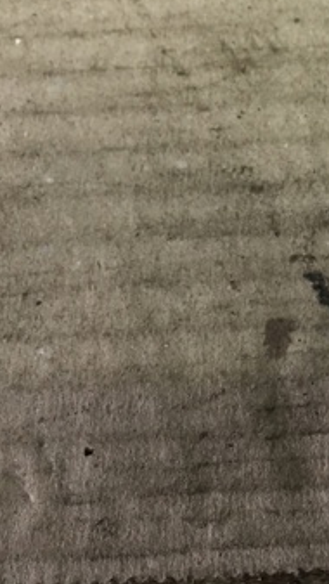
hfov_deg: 18.0
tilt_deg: -65.3
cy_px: 293
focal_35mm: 60
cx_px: 492
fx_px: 929
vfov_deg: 34.9
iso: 64
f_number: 2.2
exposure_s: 1/33
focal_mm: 4.15
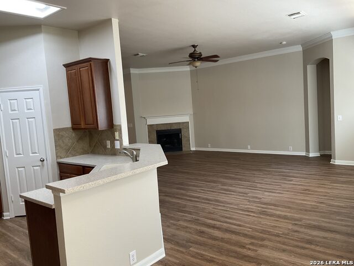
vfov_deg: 48.2
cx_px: 177
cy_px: 133
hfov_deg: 61.7
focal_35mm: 29
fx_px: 297
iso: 64
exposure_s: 1/60
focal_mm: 3
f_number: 1.8
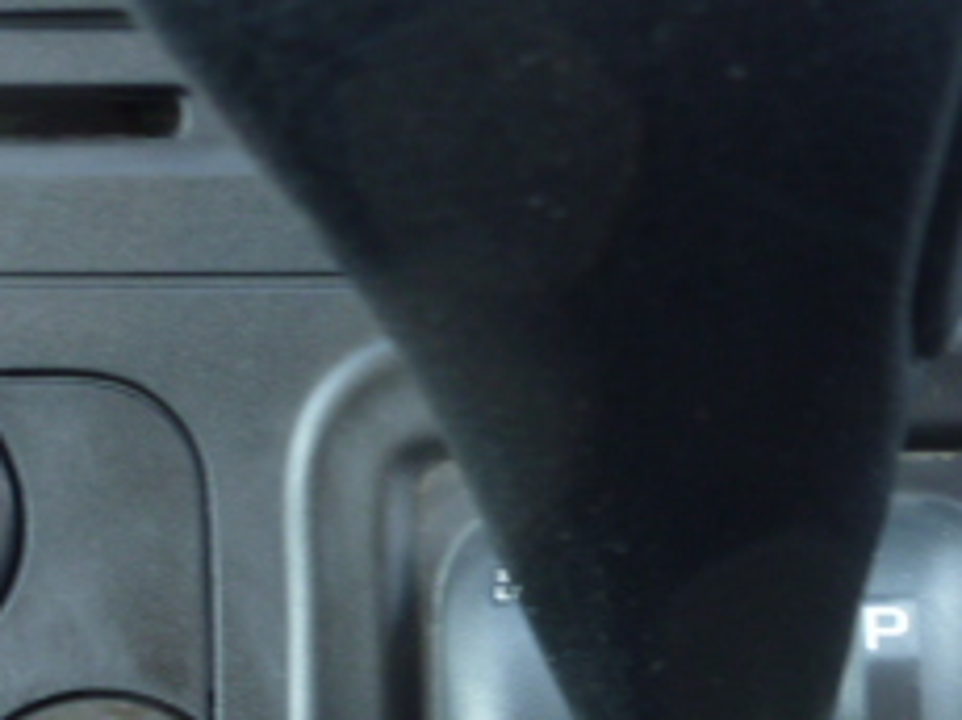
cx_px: 970
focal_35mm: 78
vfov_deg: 18.1
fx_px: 2165
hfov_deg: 23.9
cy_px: 816
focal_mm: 4.9
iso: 80
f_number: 3.3
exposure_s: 1/8
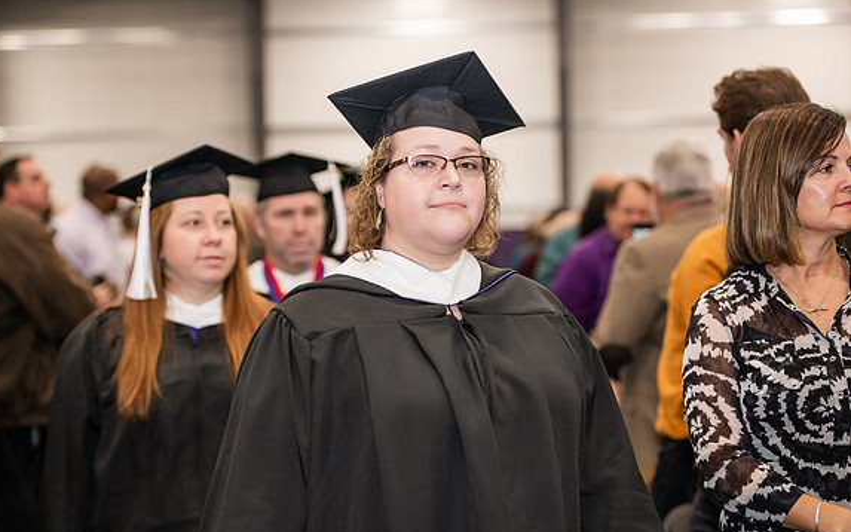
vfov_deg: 13.8
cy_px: 282
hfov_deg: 21.9
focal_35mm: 95
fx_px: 2203
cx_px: 422
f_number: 3.2
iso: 2000
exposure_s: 1/200
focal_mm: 92
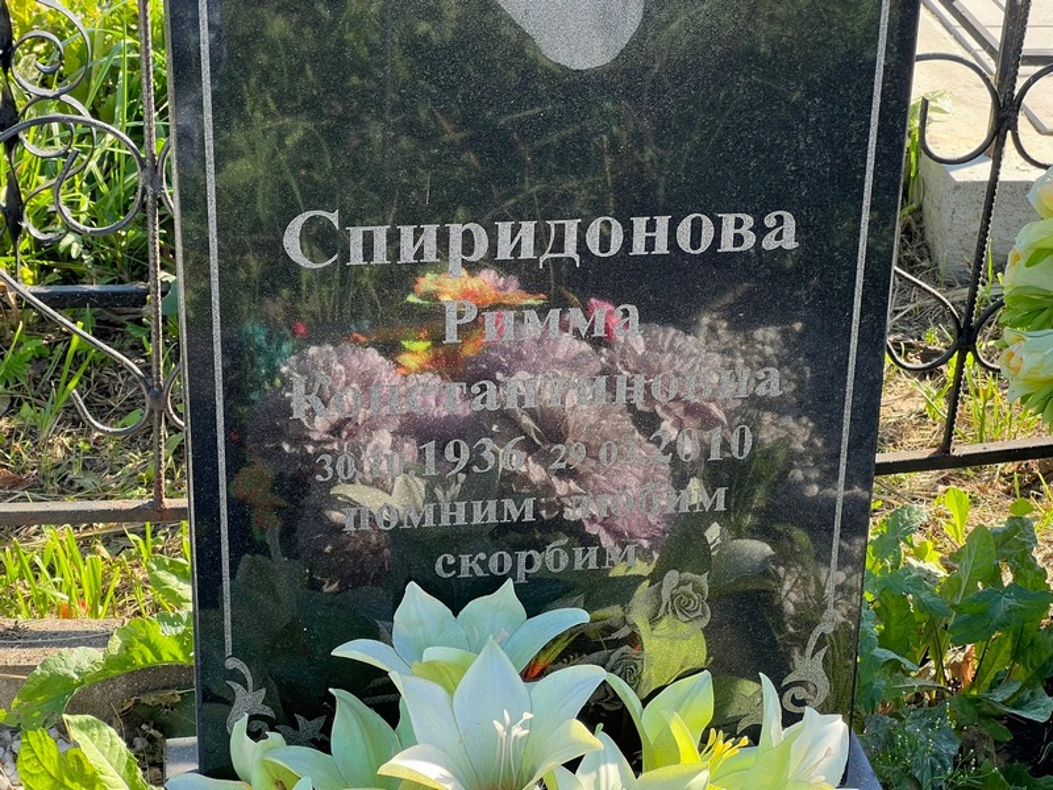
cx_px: 526
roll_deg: +0.8
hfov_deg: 25.3
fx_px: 2342
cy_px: 395
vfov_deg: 19.1
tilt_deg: -27.7
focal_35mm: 77
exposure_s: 1/110
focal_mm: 9
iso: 32
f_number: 2.8
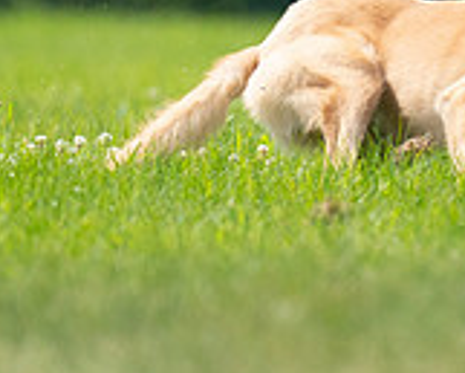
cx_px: 578
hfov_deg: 1.2
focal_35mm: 1576
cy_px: -94
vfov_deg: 1.0
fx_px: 21702
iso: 1600
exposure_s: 1/4000
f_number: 6.3
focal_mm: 467
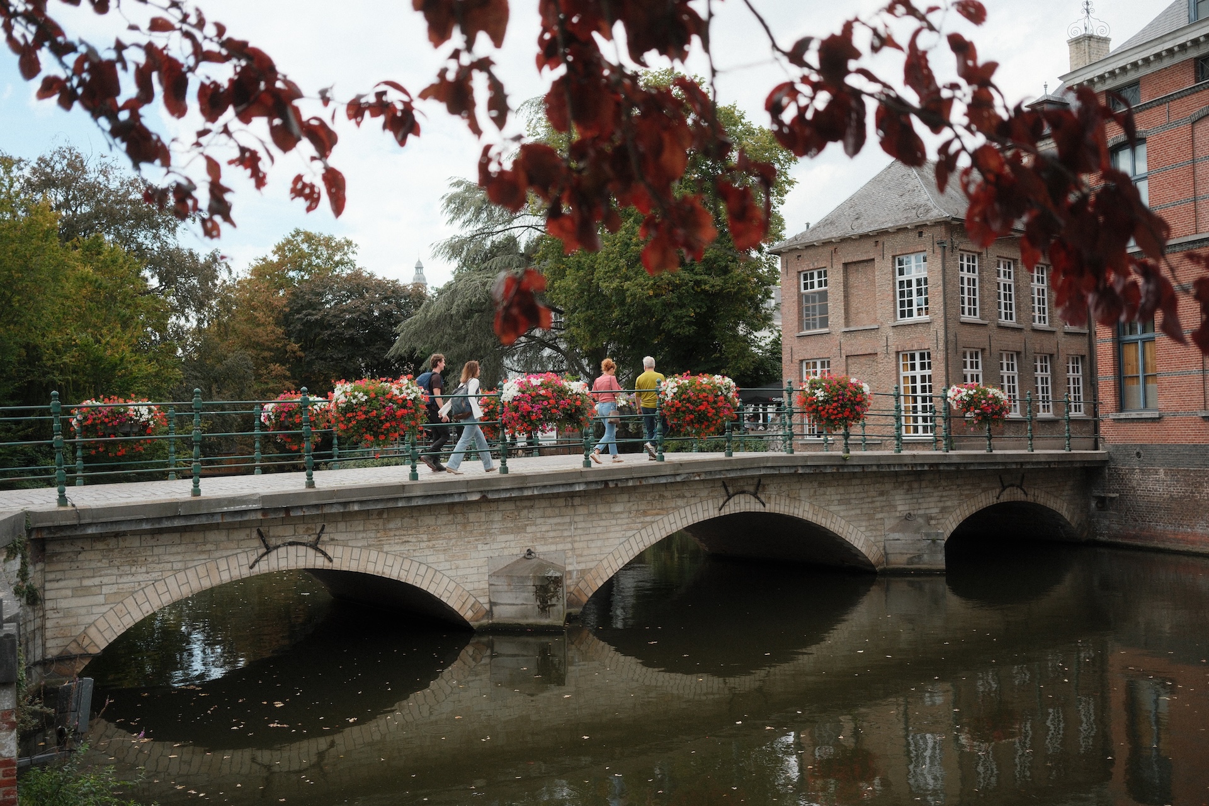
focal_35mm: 35
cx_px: 604
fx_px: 1175
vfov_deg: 37.9
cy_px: 403
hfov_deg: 54.4
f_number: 2.8
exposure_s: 1/2000
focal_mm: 23
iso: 500
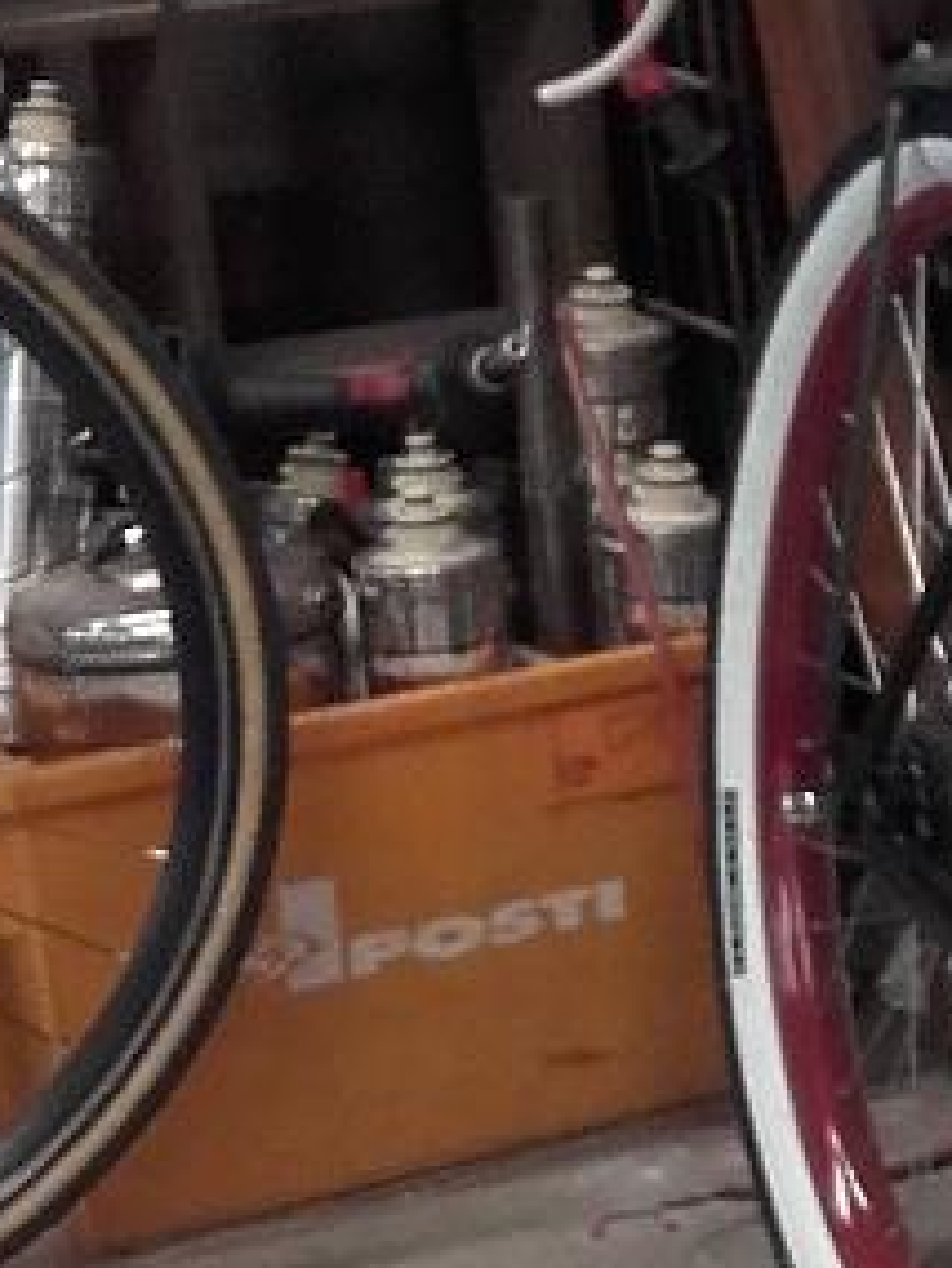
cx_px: 2033
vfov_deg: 14.0
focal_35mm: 141
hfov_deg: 9.7
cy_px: 627
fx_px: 5166
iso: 80
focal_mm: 3.3
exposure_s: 1/33
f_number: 2.2
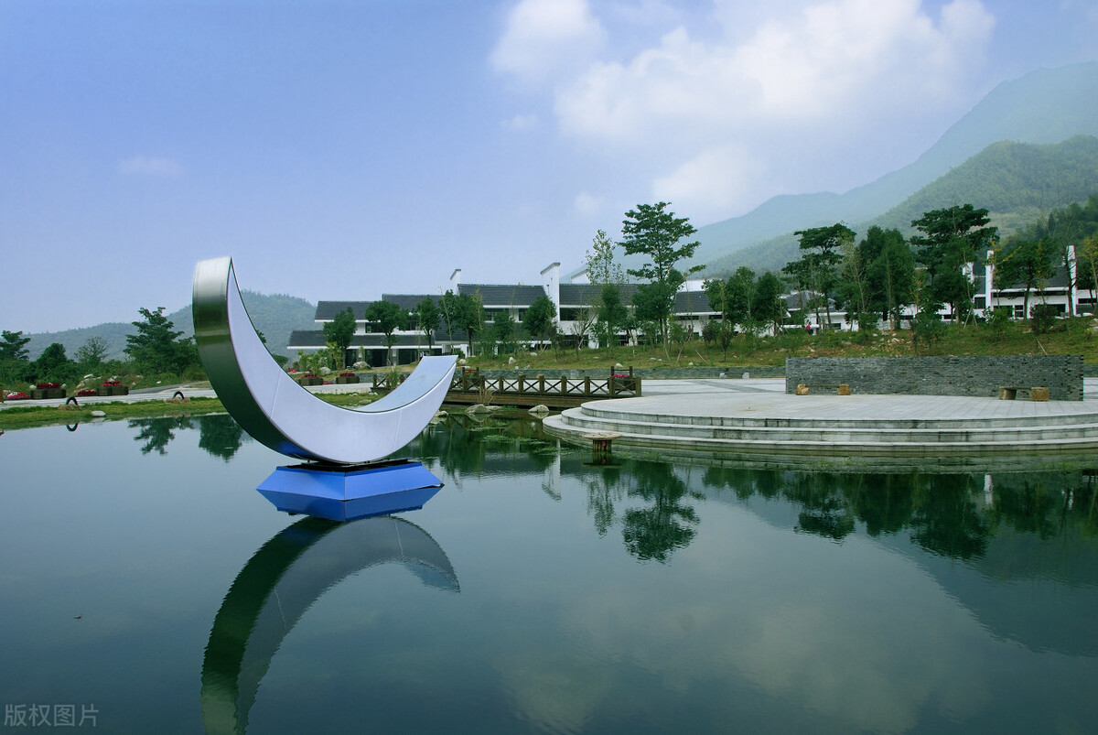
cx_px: 549
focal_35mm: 27
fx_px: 824
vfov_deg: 48.0
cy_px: 368
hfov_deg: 67.3
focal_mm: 18
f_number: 9
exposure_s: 1/125
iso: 100
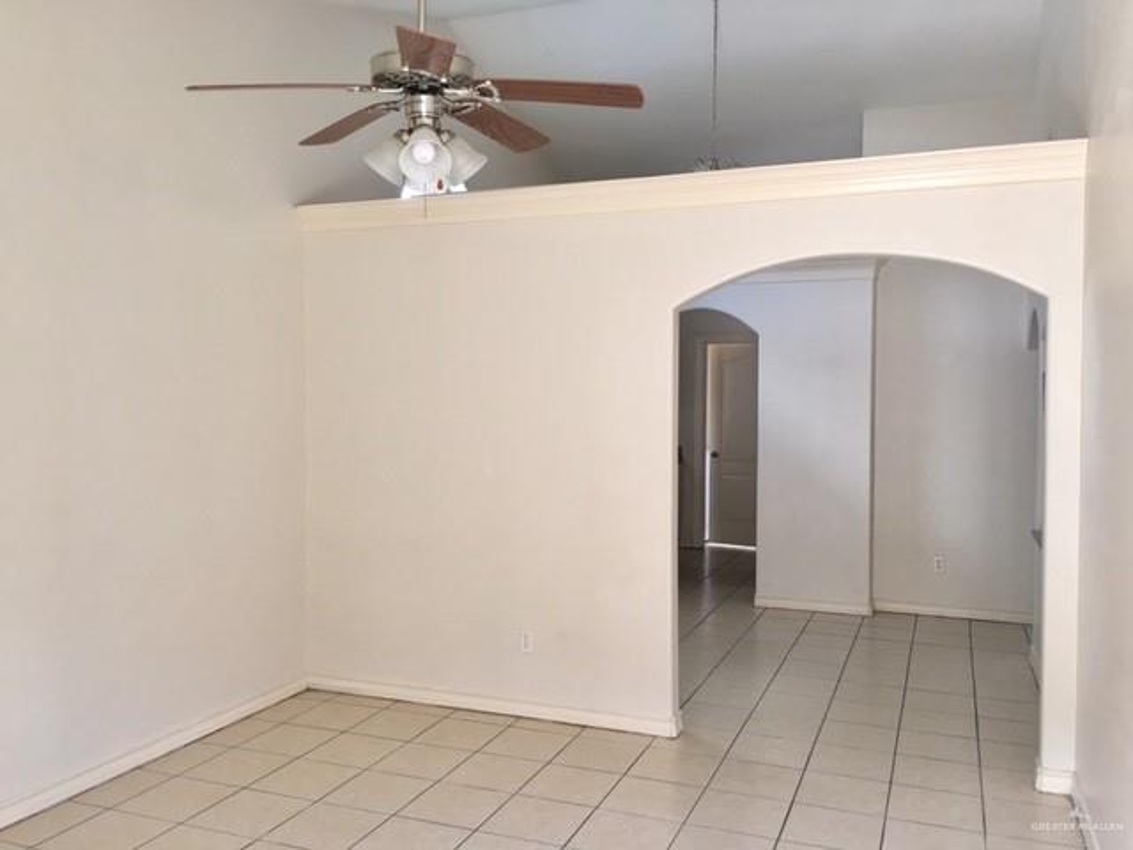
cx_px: 566
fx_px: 949
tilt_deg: -1.3
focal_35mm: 29
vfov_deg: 48.2
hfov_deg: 61.7
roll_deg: -1.0
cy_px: 425
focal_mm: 4.15
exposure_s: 1/40
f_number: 2.2
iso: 25
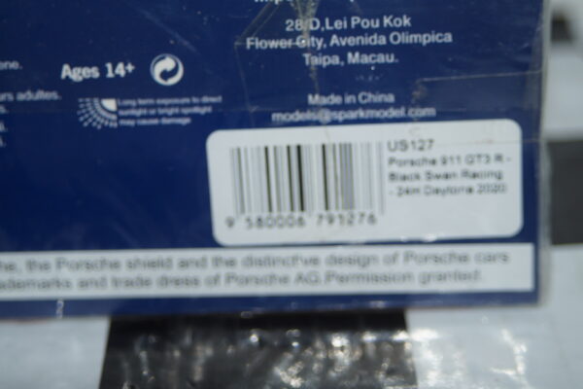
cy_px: 194
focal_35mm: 120
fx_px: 1943
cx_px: 292
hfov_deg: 17.1
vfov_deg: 11.4
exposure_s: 1/60
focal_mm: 80
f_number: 5.6
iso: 200
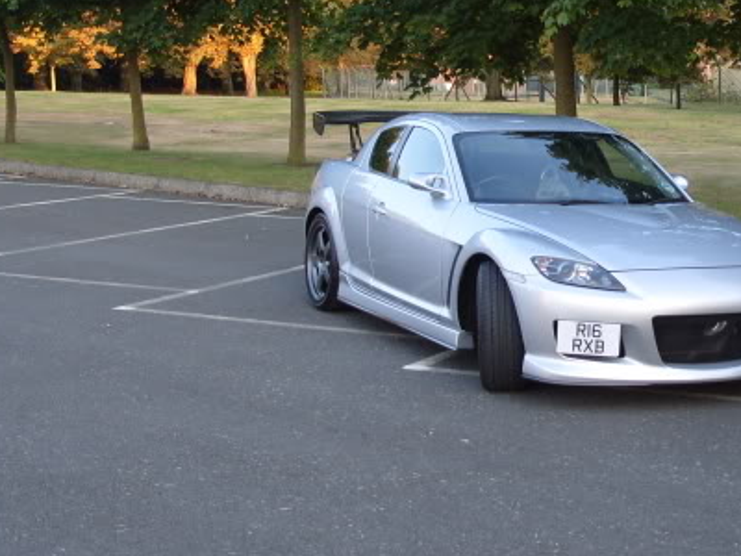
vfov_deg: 21.0
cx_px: 598
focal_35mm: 70
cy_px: 239
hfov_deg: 27.2
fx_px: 1498
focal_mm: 7.8
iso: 80
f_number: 2.8
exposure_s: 1/45
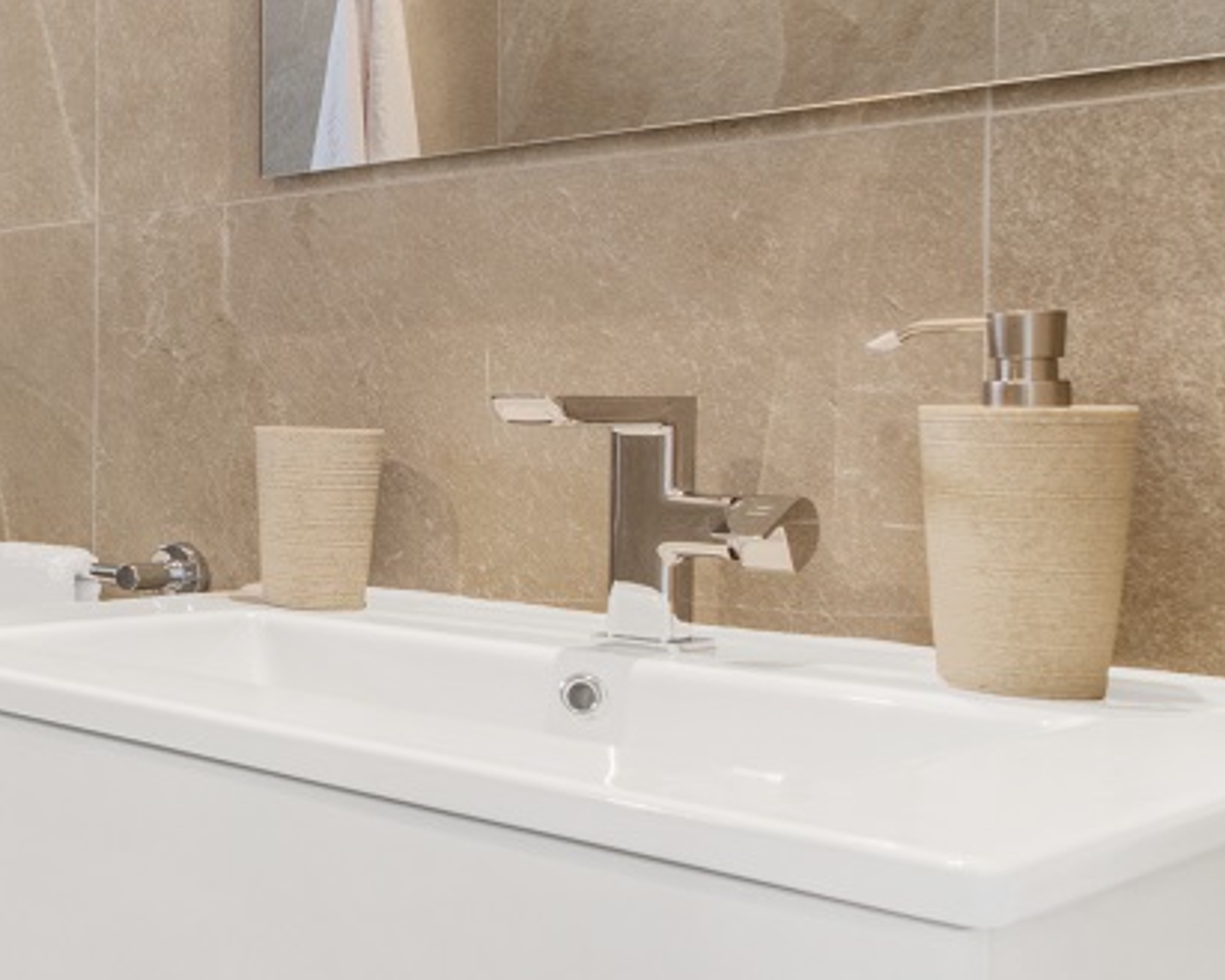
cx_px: -501
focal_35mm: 44
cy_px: 429
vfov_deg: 34.1
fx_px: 1596
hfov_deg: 29.8
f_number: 10
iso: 100
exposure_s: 1/3
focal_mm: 16
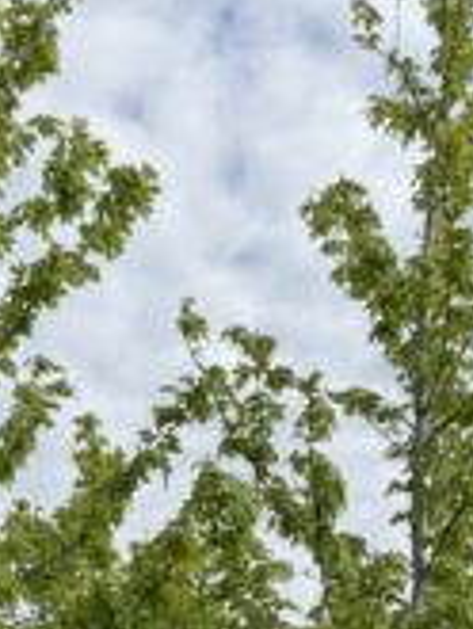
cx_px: 145
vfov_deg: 25.1
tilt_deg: +5.5
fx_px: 1237
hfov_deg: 21.5
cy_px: 791
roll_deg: +2.9
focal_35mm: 68
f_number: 1.78
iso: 80
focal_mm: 6.76
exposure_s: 1/3759
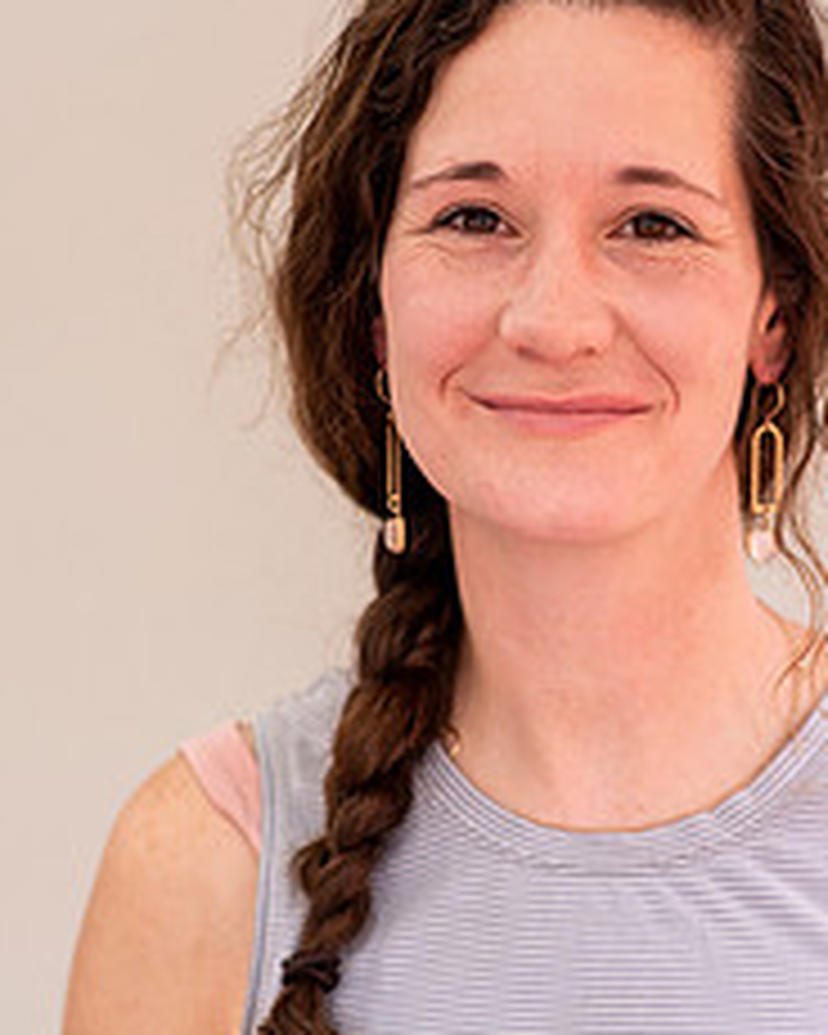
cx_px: 526
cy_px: 742
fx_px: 4779
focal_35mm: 156
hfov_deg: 9.9
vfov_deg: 12.3
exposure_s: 1/200
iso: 200
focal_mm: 85
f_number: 3.2
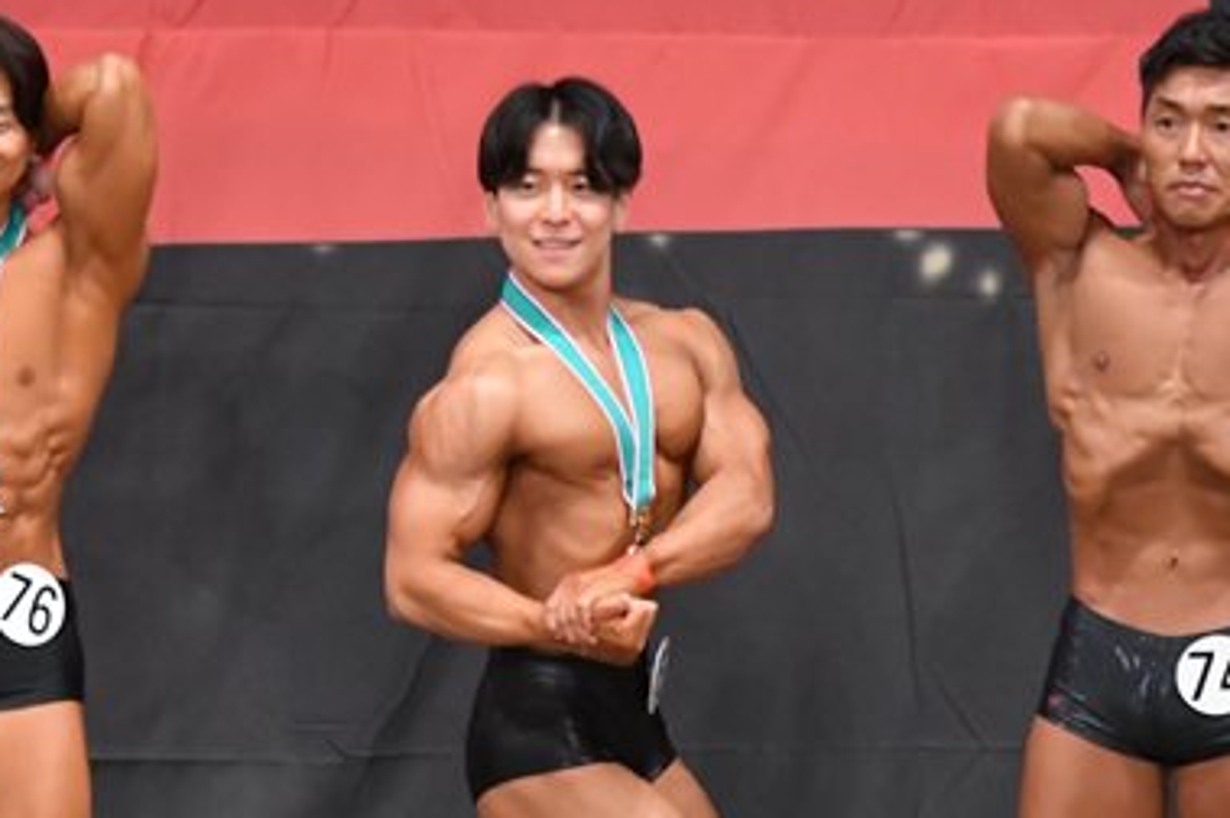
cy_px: 643
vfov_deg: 3.1
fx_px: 15157
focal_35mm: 444
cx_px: 644
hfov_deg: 4.6
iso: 6400
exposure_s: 1/400
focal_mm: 145
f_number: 5.6
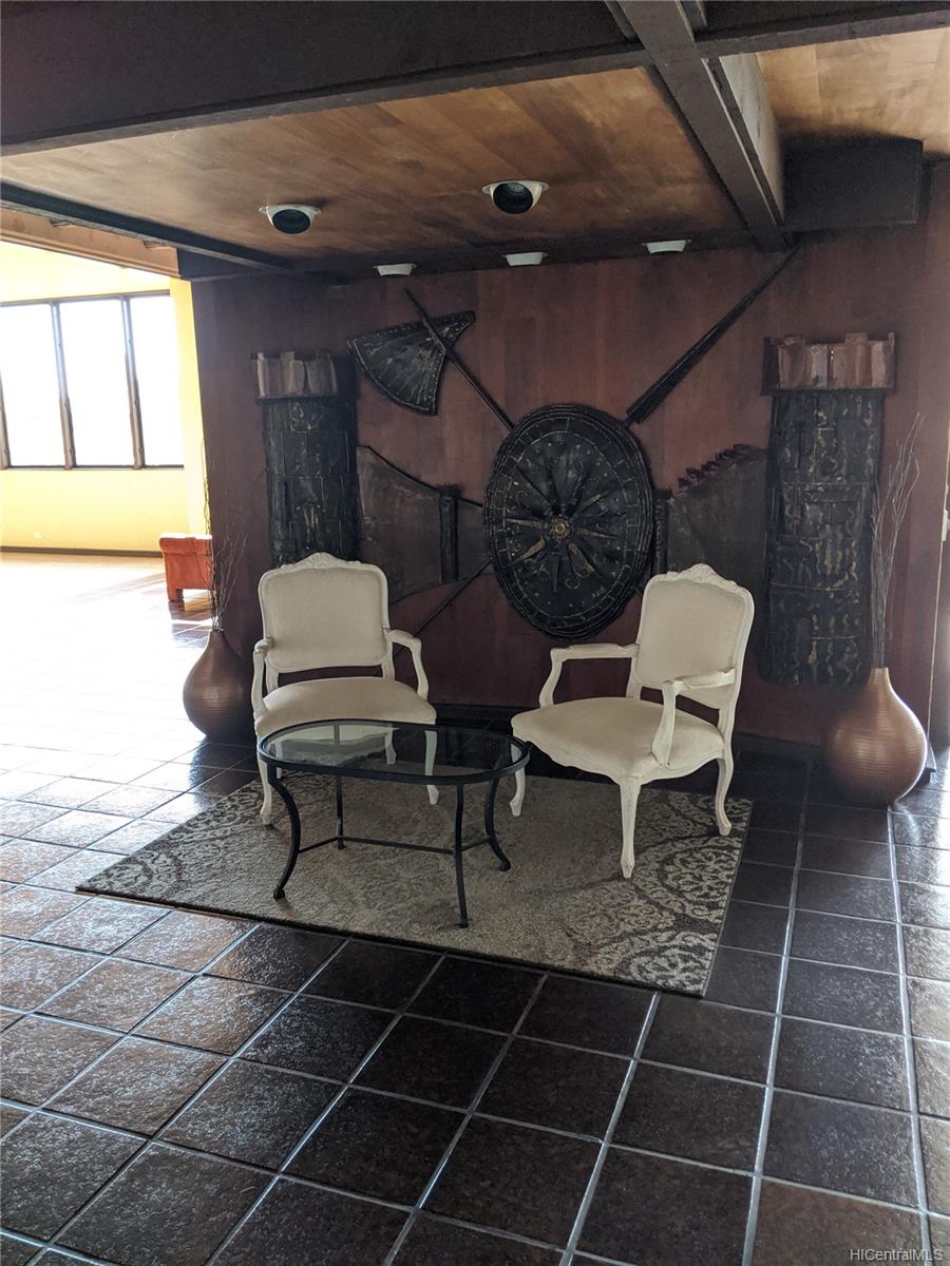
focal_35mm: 27
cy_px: 633
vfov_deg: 65.3
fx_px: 988
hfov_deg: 51.4
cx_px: 475
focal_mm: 4.44
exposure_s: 1/120
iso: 273
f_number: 1.8
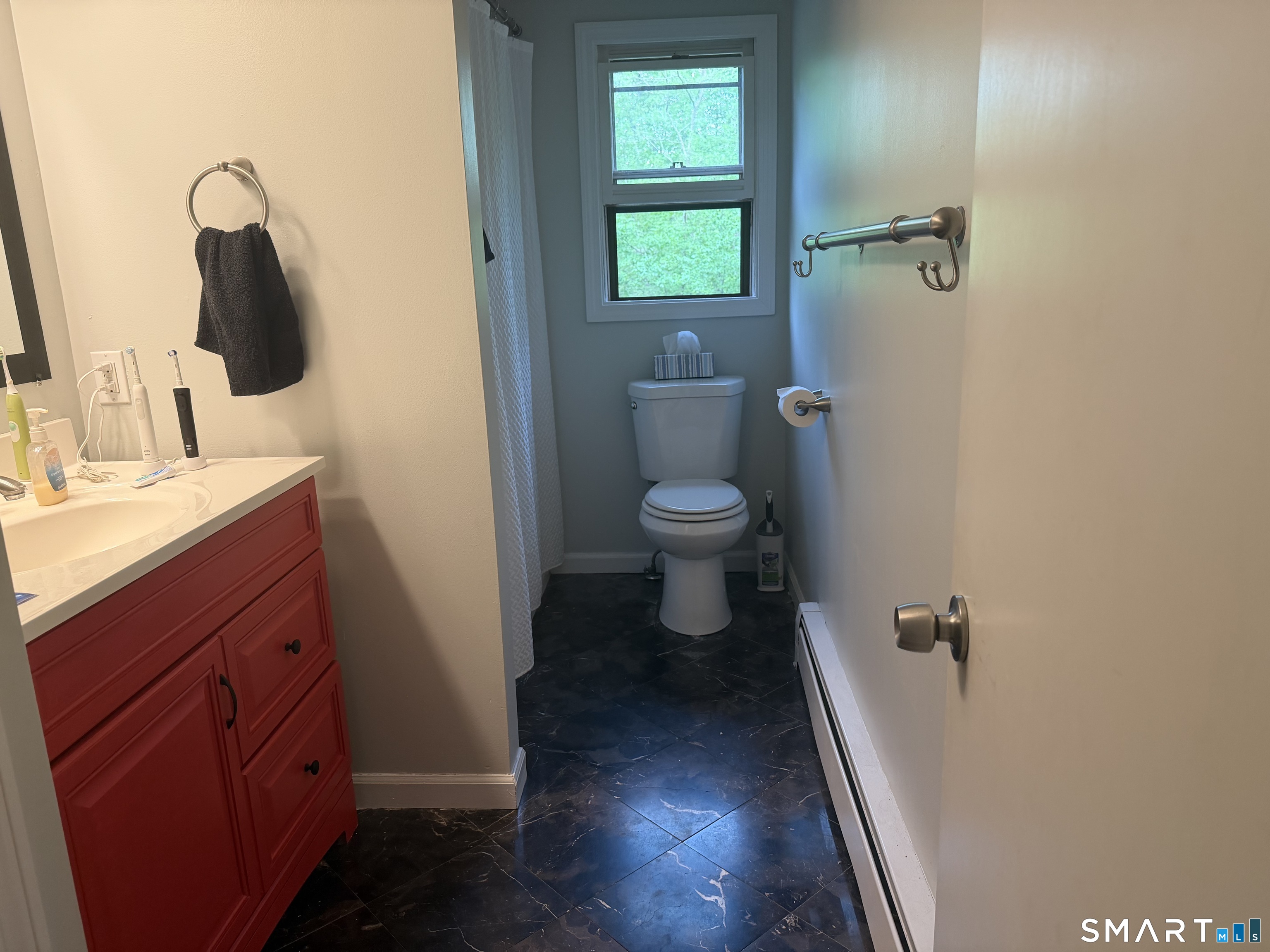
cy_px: 476
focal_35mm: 24
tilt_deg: -13.2
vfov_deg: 56.8
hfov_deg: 71.6
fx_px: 881
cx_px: 635
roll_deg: +1.6
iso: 200
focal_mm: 6.76
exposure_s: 1/60
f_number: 1.78
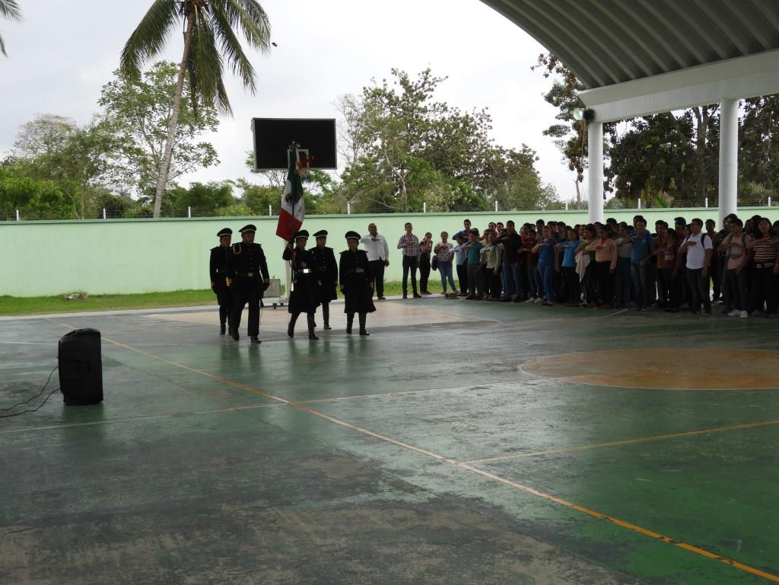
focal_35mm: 50
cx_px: 390
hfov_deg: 38.2
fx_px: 1125
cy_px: 292
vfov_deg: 29.1
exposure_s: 1/400
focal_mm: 9
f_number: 4
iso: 100
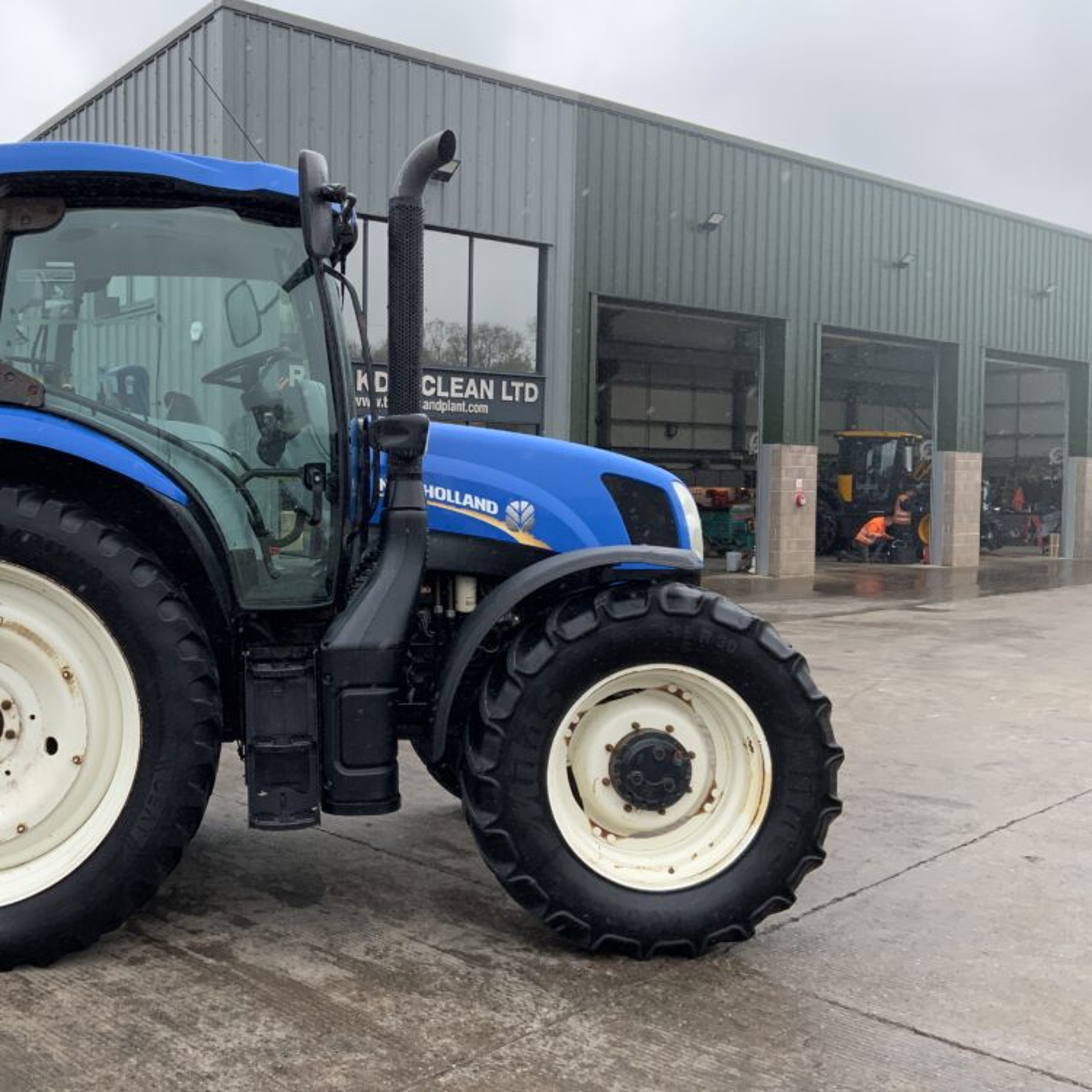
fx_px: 1249
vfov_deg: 47.2
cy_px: 534
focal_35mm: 35
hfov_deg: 46.4
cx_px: 349
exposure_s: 1/691
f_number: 1.8
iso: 16
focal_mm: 3
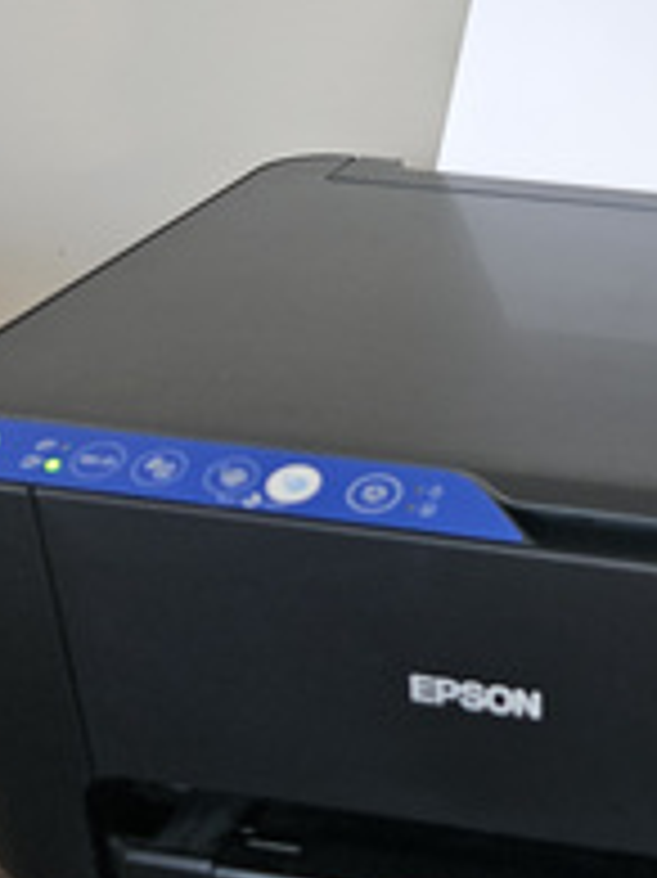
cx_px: 682
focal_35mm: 59
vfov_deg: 32.7
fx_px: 1495
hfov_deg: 23.6
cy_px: 446
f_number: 1.8
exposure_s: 1/33
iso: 500
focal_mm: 5.4
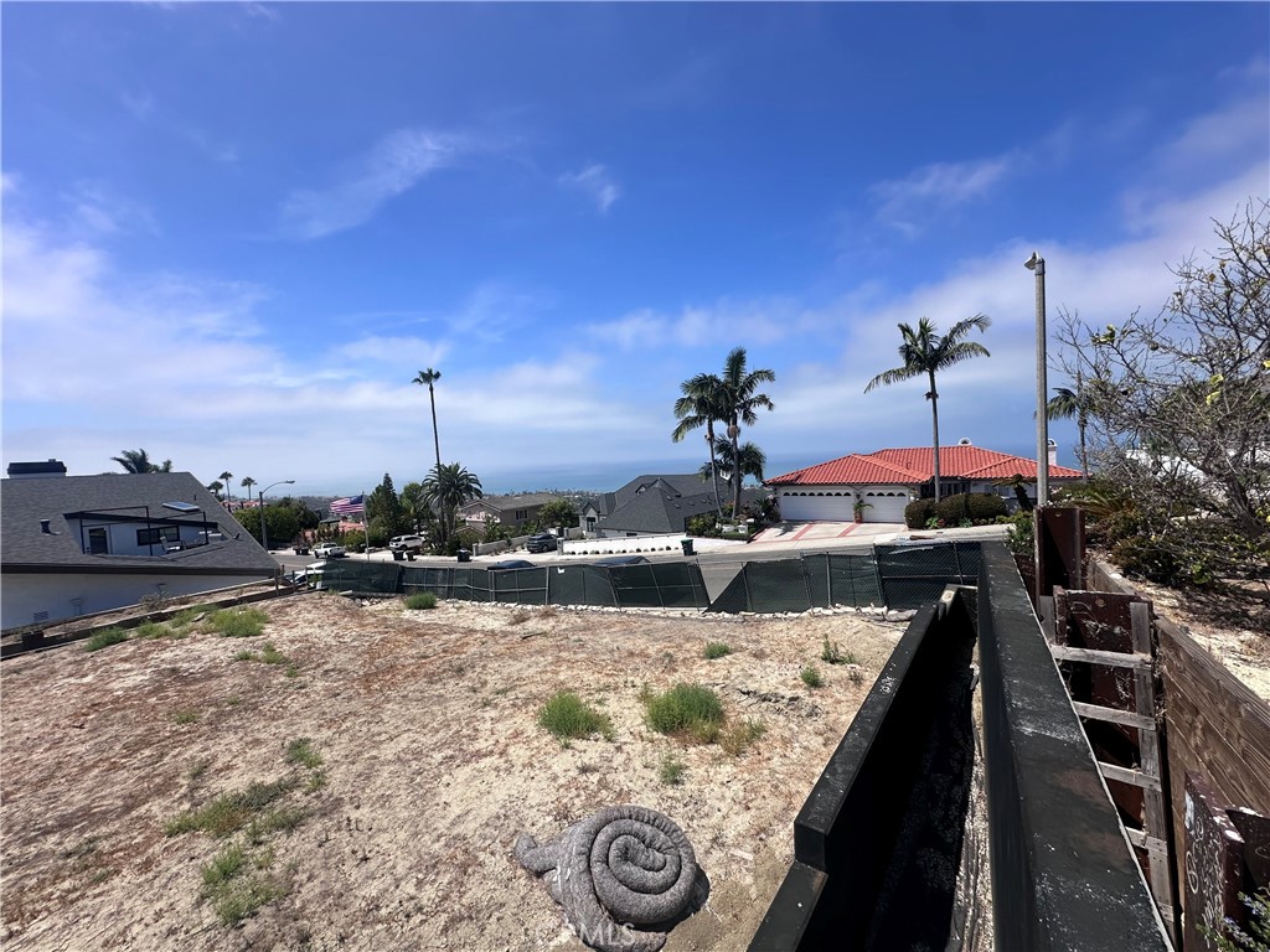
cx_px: 635
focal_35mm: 14
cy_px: 476
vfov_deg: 85.7
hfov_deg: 102.1
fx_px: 514
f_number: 2.2
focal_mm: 2.22
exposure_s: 1/3125
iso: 50
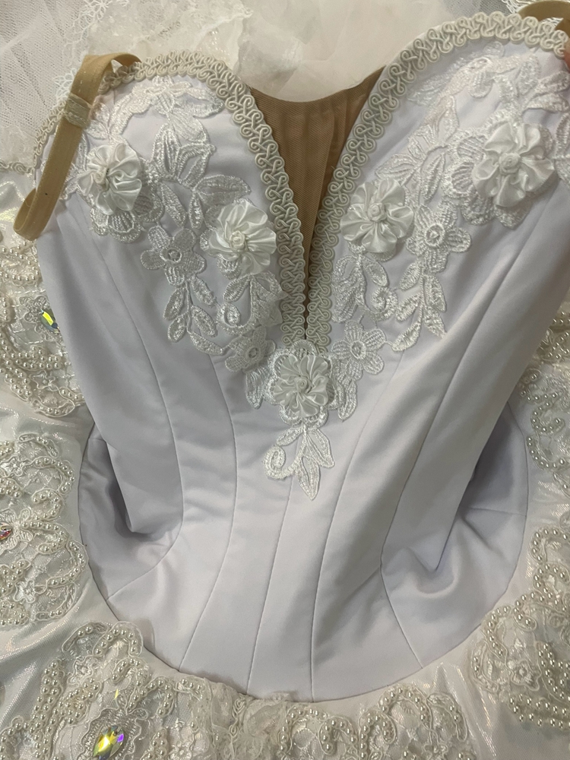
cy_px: 380
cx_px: 285
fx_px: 571
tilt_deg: -66.1
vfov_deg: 67.3
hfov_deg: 53.1
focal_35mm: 26
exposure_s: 1/50
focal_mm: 4.2
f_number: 1.6
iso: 125
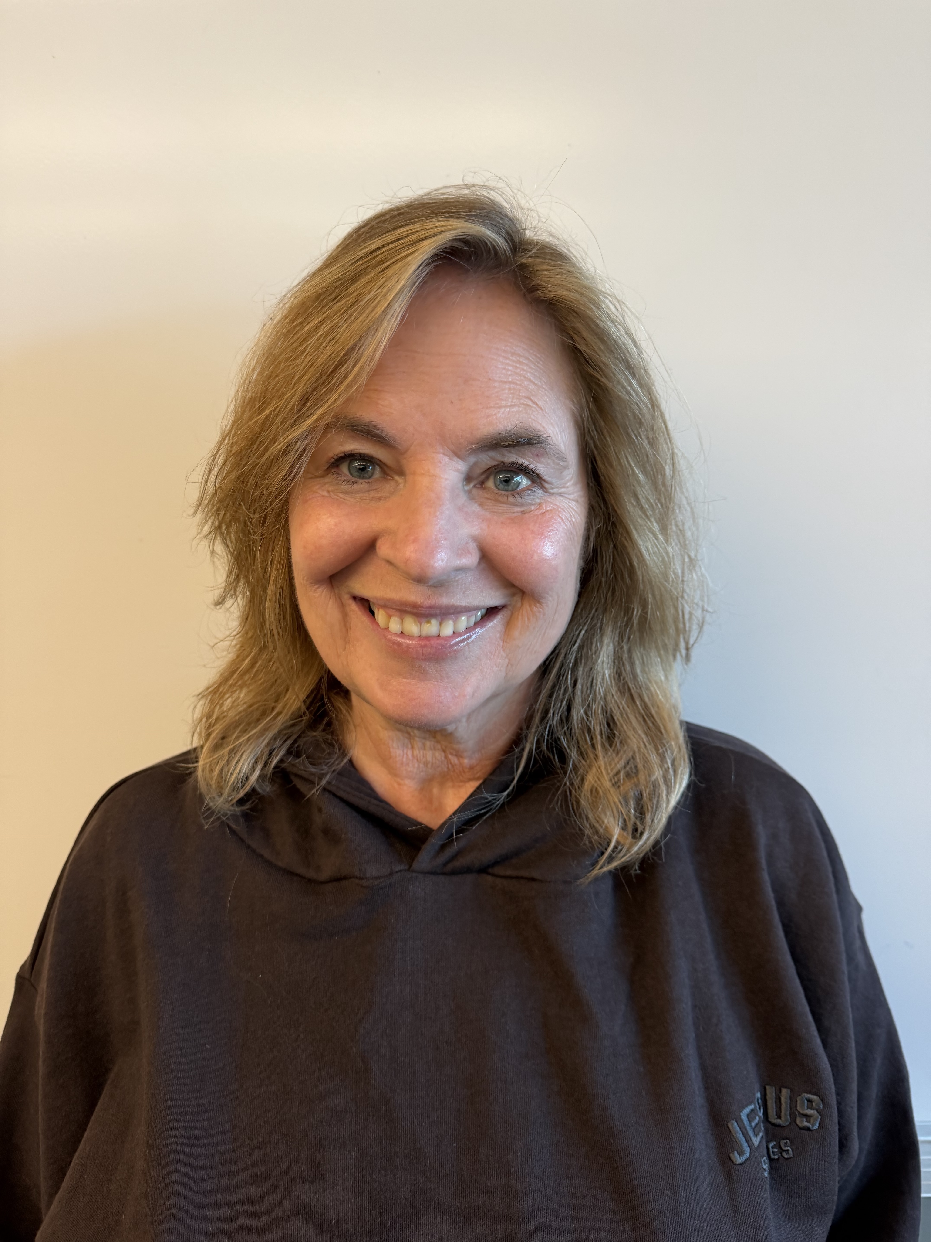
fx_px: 861
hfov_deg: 56.8
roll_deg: -0.2
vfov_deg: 71.6
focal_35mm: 24
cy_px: 621
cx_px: 466
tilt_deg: -16.2
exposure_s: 1/75
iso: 200
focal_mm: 6.76
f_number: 1.78
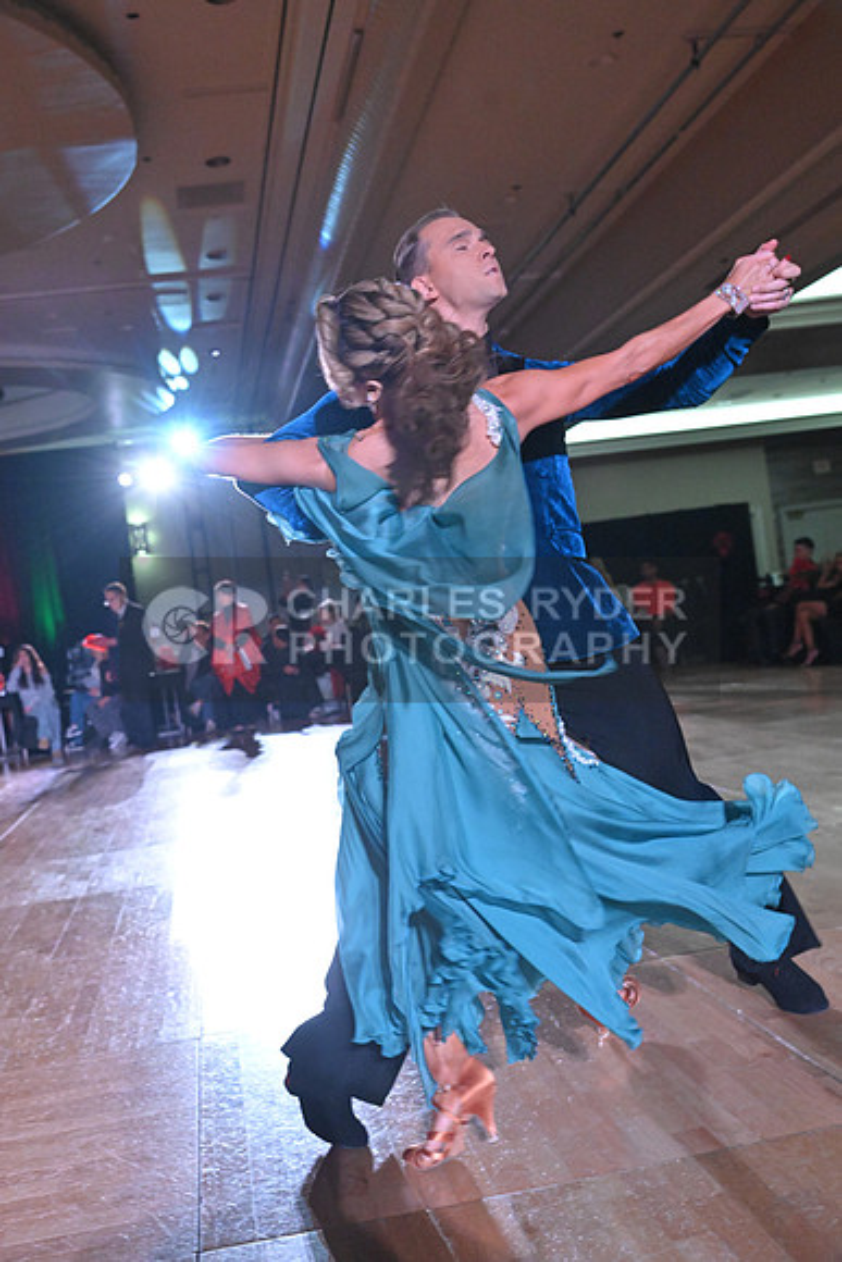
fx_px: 1332
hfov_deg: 35.1
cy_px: 631
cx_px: 421
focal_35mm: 38
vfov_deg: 50.7
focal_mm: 38
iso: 6400
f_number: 5.6
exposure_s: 1/400
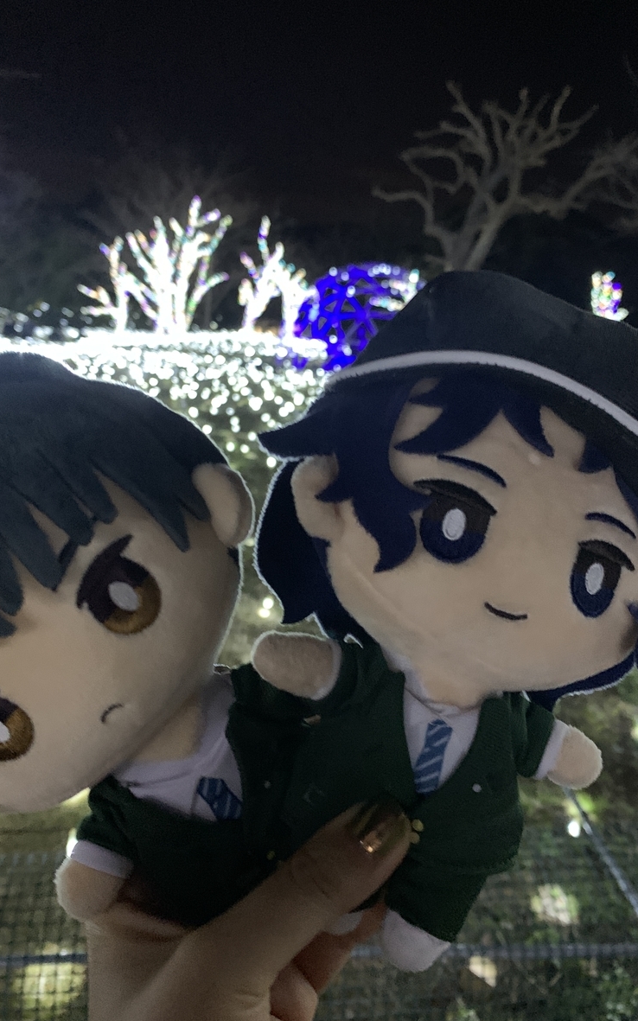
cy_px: 515
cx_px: 326
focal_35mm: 28
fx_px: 779
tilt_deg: -13.7
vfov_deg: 66.5
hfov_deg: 44.5
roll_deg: -4.0
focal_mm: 4.25
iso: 640
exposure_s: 1/25
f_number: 1.8
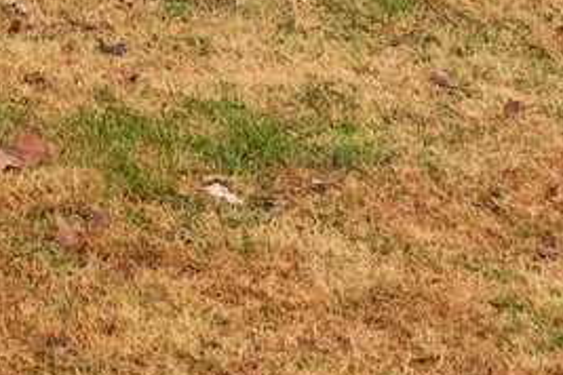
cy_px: -920
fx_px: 2877
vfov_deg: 6.5
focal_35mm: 184
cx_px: -683
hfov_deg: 10.1
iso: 500
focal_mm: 24
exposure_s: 1/1000
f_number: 8
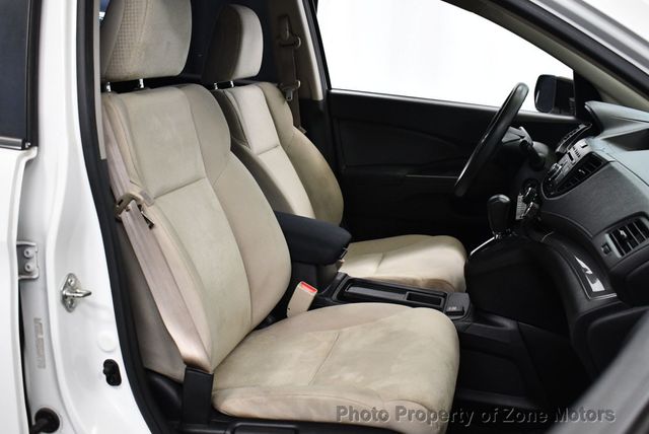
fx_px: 722
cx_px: 324
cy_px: 217
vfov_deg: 33.5
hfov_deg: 48.4
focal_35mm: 40
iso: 1800
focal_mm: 20
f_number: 3.8
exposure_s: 1/125
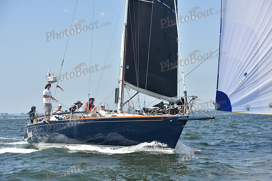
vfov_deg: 13.7
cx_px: 136
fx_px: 756
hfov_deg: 20.4
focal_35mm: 100
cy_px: 90
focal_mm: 100
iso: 250
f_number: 6.3
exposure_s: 1/1250
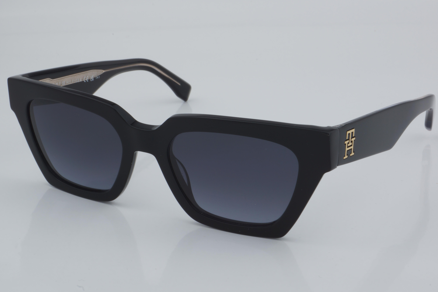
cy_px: 146
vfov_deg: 18.2
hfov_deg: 27.0
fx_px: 912
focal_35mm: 75
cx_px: 219
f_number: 32
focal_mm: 50
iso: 100
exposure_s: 1/4
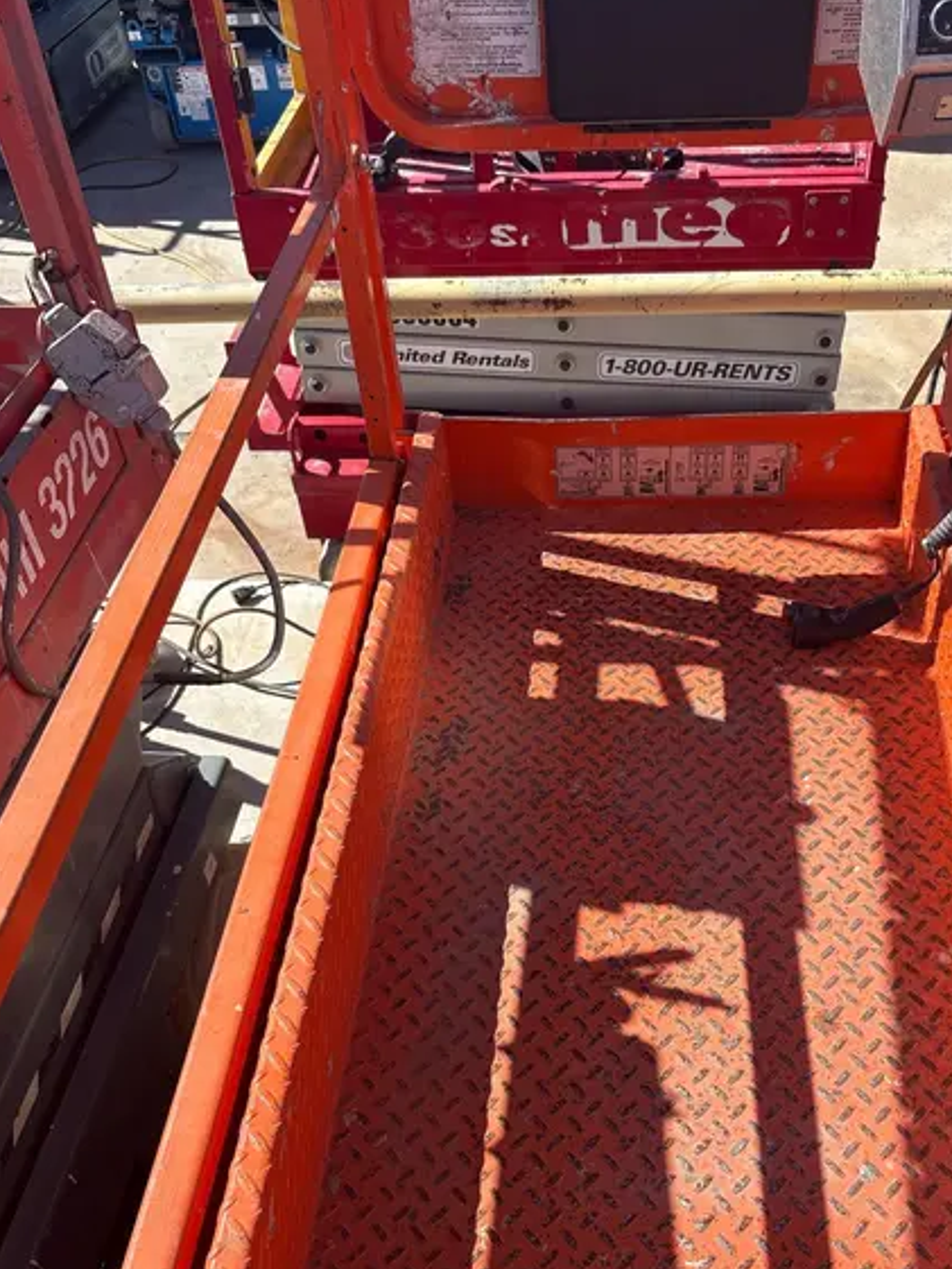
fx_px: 1246
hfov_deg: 41.6
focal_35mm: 34
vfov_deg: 53.9
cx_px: 565
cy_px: 696
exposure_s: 1/2451
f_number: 1.6
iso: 50
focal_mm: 5.96
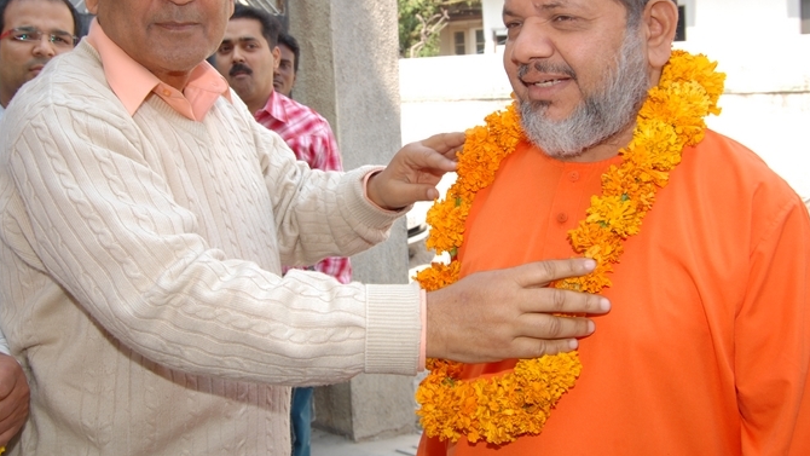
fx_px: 967
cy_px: 155
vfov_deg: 26.4
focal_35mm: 45
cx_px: 395
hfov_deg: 45.5
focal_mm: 24
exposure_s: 1/125
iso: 200
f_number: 8
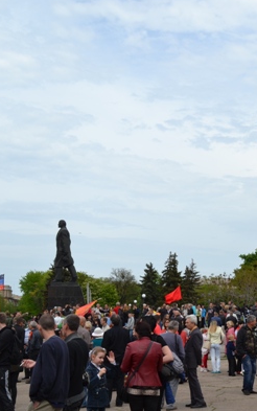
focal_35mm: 56
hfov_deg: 22.7
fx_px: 627
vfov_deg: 36.3
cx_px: 220
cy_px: 206
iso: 100
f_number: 8
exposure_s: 1/250
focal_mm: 24
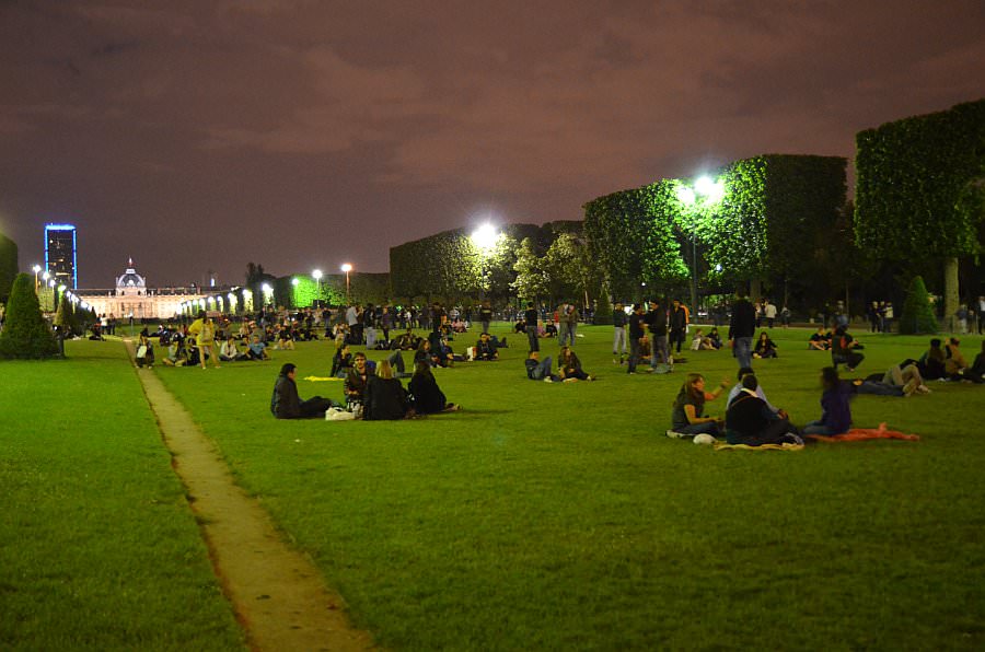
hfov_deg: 51.4
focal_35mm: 38
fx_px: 1024
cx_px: 492
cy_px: 326
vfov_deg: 35.3
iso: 3200
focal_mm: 25
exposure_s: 1/4
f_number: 4
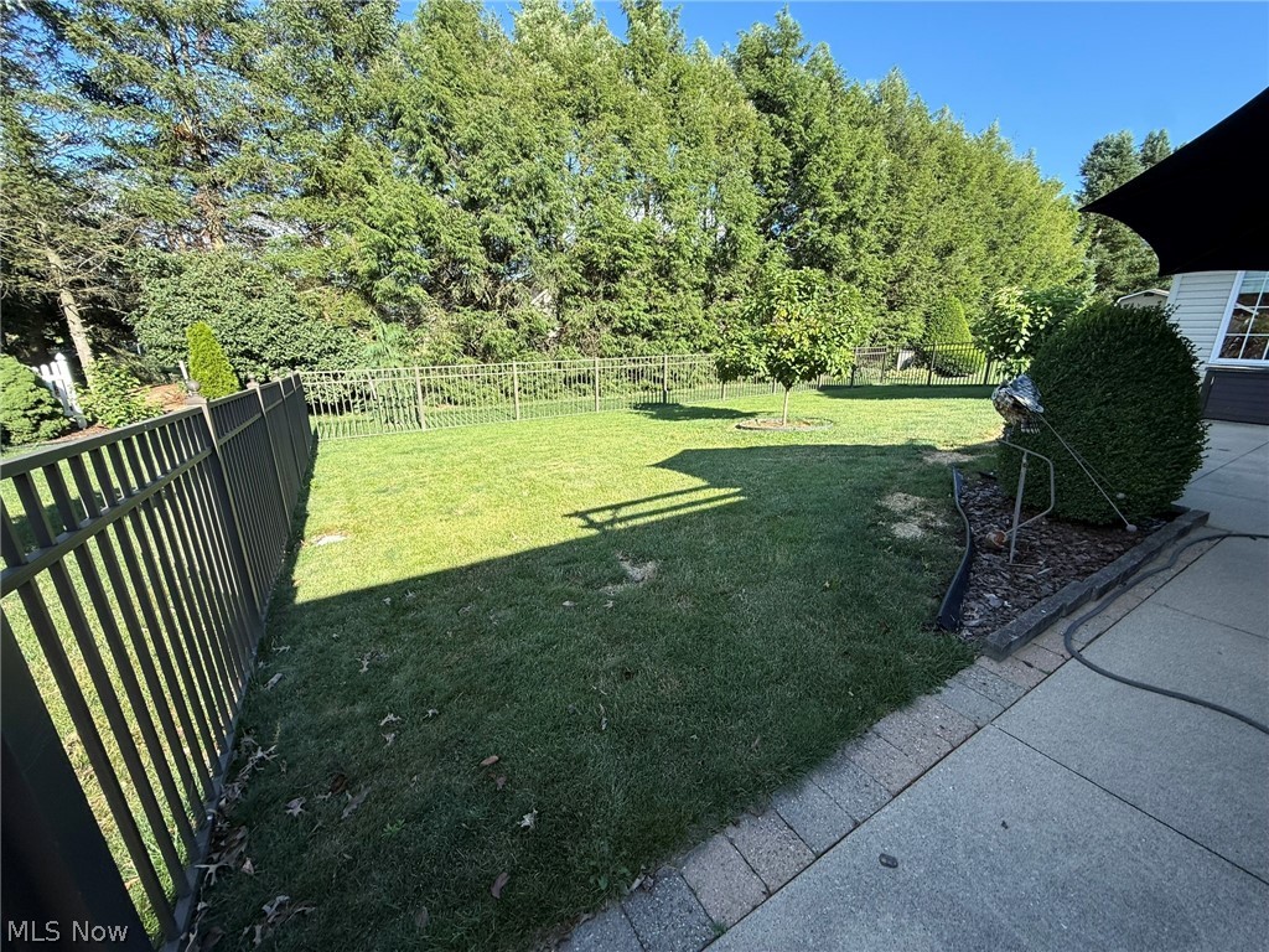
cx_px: 634
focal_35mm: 14
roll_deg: +0.2
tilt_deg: -16.2
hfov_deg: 102.1
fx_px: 513
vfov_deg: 85.7
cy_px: 476
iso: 50
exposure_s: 1/574
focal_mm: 2.22
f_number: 2.2
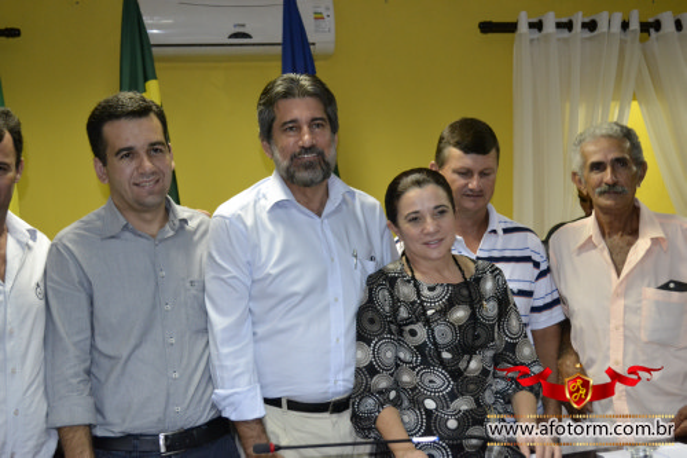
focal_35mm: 48
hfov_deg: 41.1
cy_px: 229
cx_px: 344
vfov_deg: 28.1
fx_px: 916
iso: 2200
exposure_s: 1/60
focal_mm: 32
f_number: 4.8
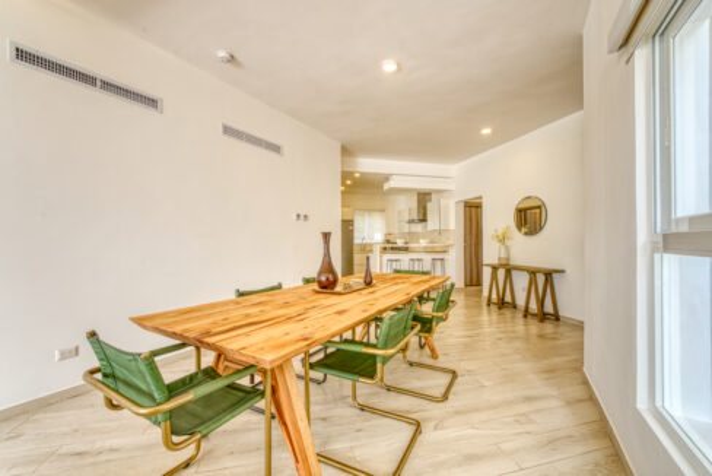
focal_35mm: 14
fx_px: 277
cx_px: 356
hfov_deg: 104.2
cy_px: 238
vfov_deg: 81.3
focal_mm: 14
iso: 640
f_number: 16
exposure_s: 1/6
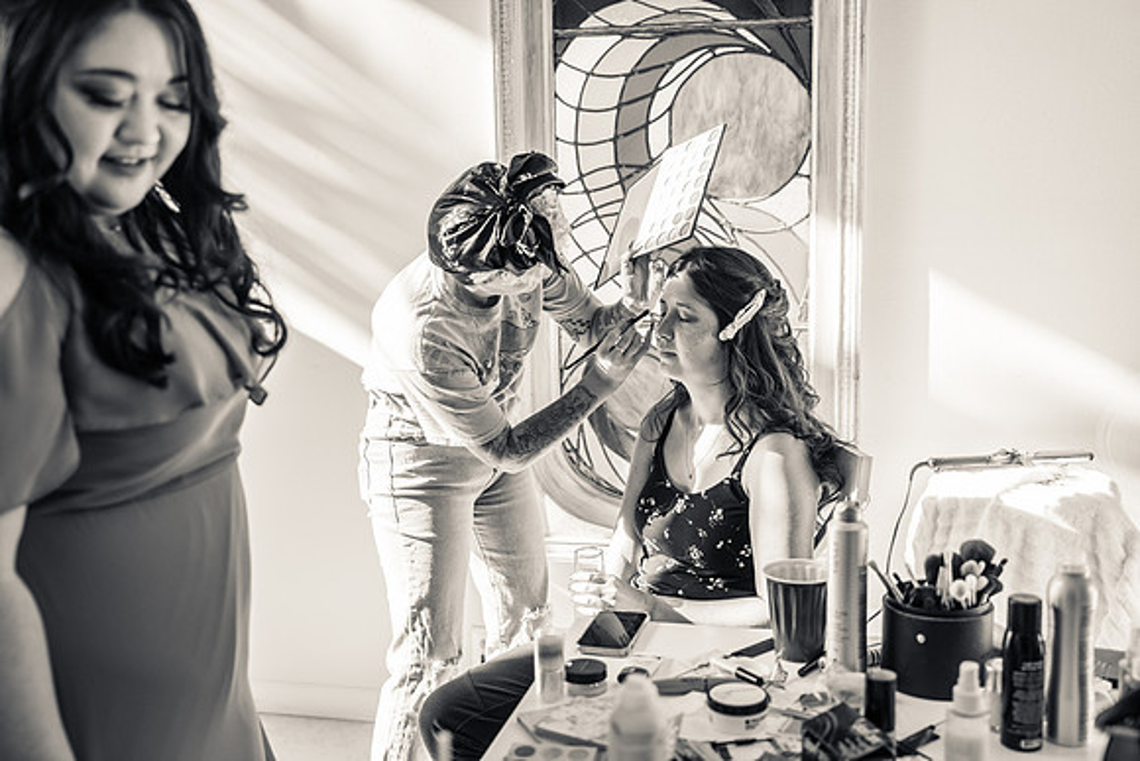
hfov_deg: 47.4
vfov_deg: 32.6
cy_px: 380
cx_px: 570
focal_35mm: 41
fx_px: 1299
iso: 200
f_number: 2.8
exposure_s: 1/250
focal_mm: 41
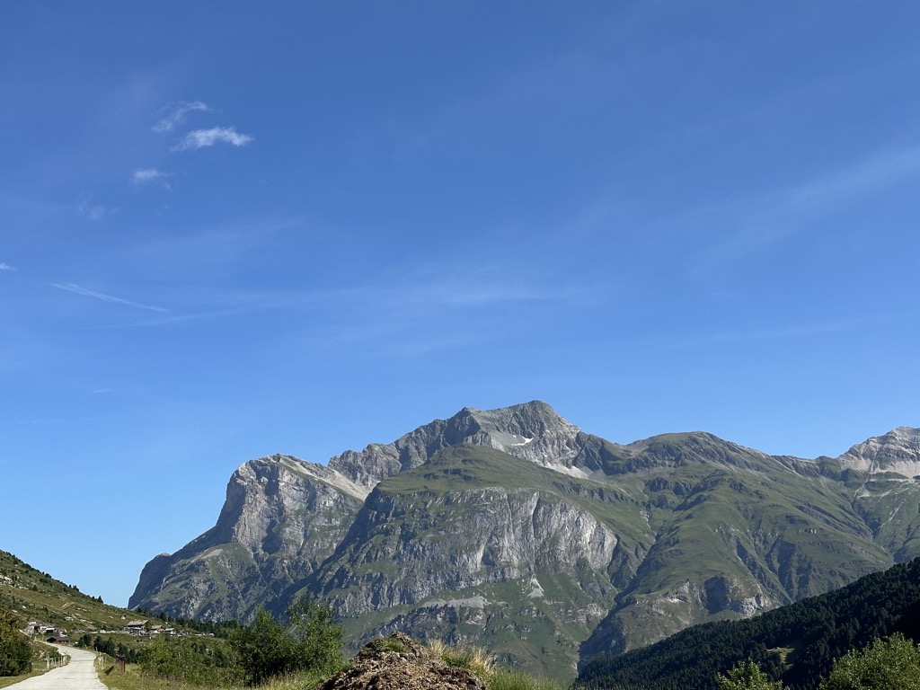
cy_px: 345
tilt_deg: +12.8
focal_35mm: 48
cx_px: 460
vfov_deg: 30.3
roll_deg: +1.3
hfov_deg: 39.7
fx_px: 1276
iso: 64
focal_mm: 6.86
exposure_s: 1/4367
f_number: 1.78
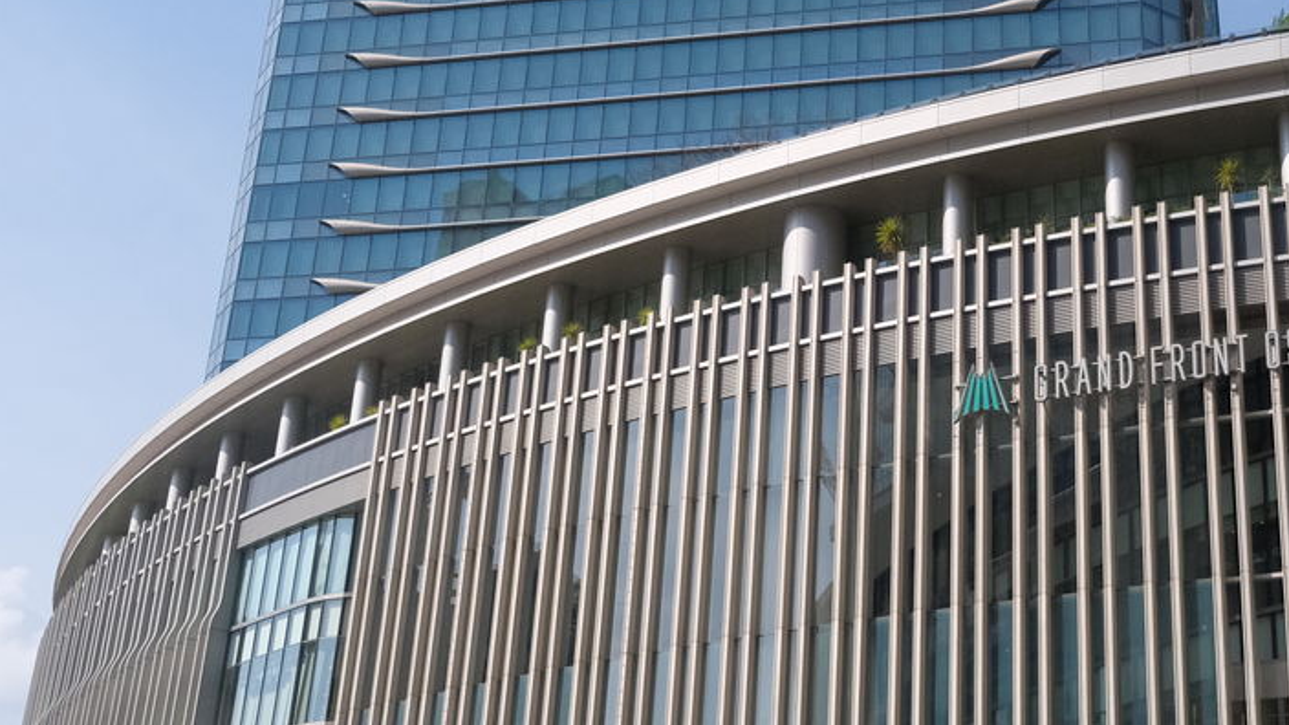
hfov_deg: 35.0
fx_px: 2017
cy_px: 305
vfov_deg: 20.4
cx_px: 901
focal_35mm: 59
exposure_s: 1/26000
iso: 2000
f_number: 3.2
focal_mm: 20.5
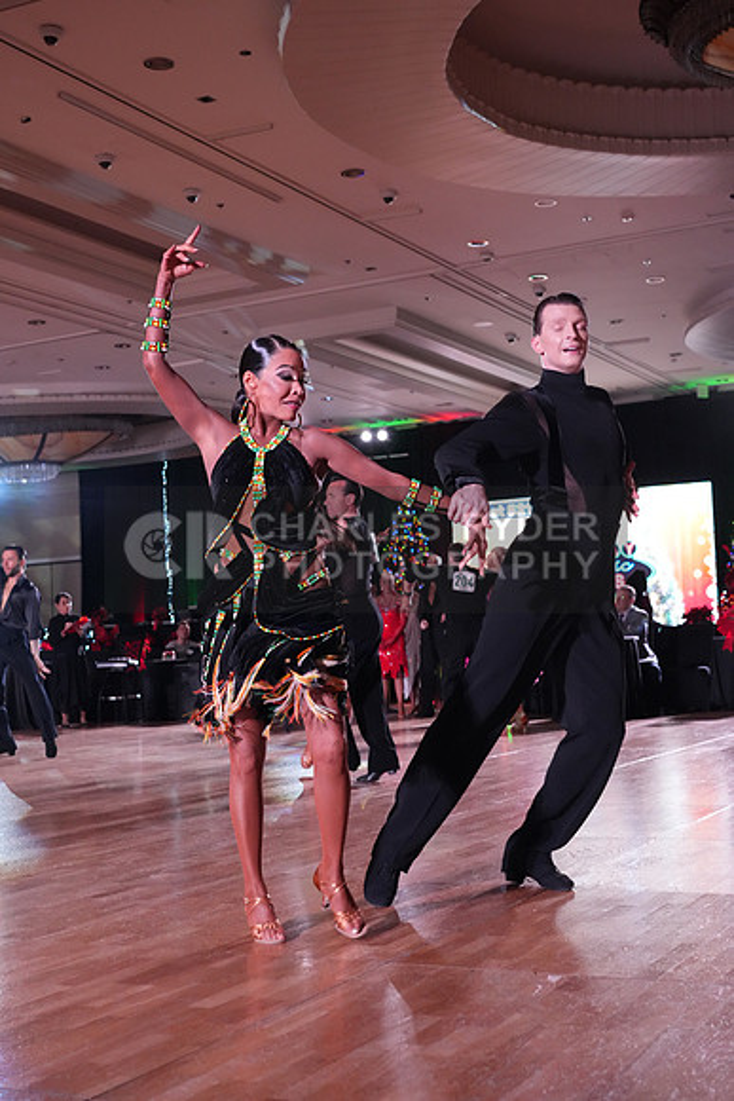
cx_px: 367
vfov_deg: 44.5
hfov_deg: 30.5
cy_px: 550
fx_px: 1345
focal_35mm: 44
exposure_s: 1/320
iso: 5000
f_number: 5
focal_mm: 44
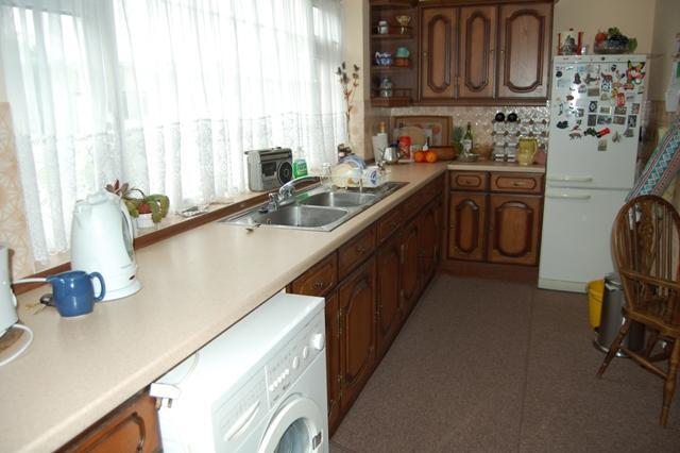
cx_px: 340
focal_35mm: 27
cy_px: 226
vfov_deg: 47.9
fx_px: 510
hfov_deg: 67.4
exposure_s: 1/60
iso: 200
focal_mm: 18
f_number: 3.5
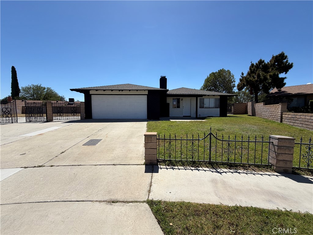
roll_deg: +0.8
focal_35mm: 14
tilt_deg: -3.5
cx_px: 156
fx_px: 127
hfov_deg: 102.1
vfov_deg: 85.7
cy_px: 118
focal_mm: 2.22
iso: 20
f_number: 2.2
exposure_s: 1/1145
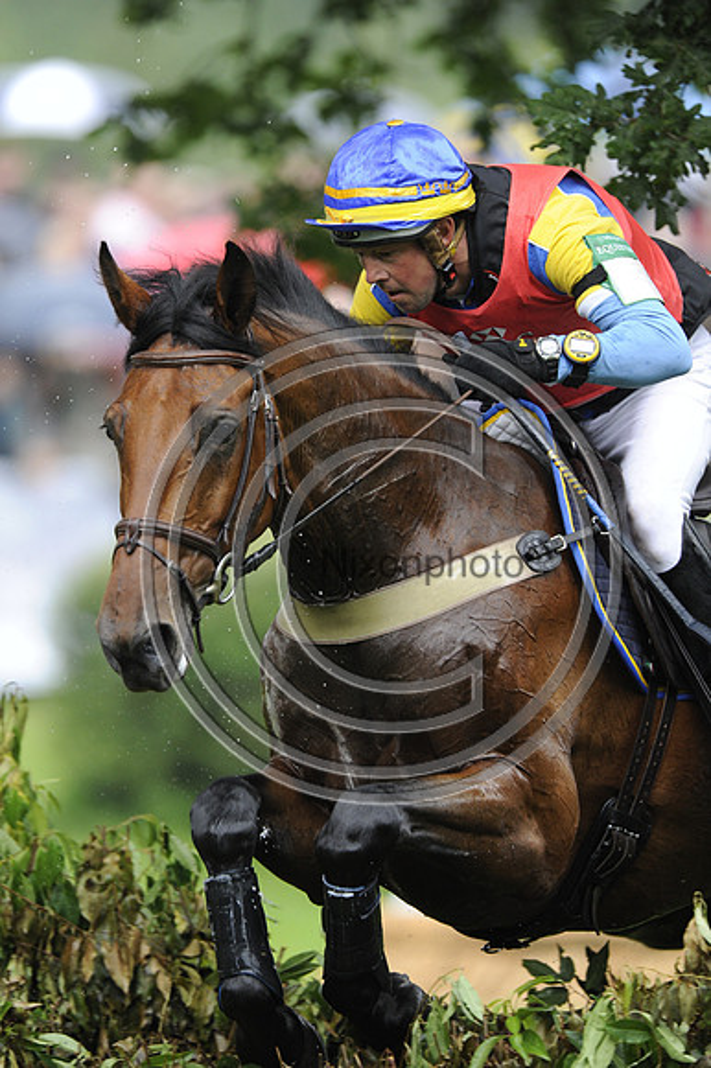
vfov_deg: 4.1
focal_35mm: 500
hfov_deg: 2.7
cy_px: 534
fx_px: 14829
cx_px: 356
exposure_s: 1/640
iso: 2000
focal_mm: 500
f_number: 4
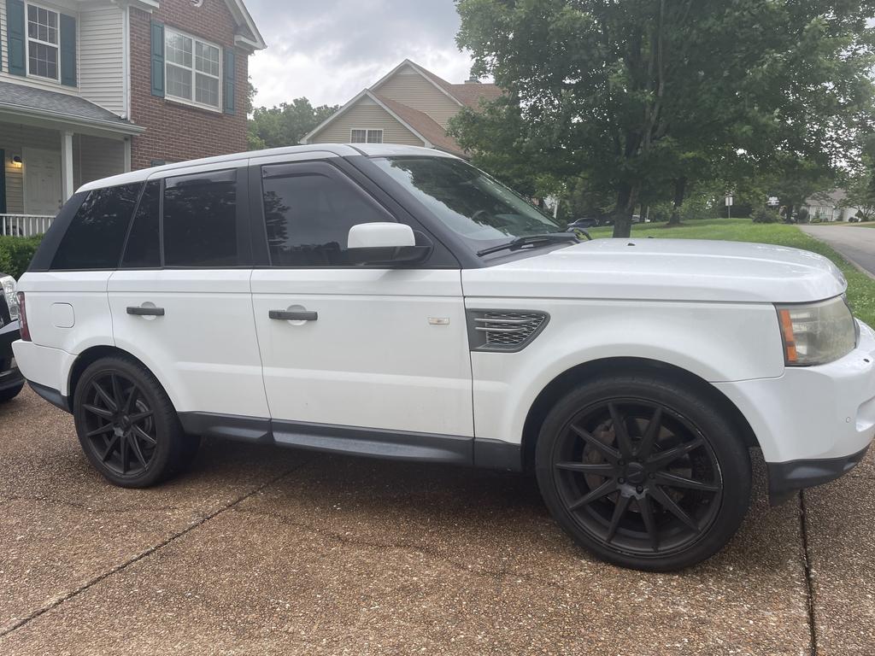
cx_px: 438
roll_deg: -3.8
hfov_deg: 67.3
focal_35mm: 26
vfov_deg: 53.1
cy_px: 328
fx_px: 657
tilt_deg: -9.5
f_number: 1.6
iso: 32
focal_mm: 4.2
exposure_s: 1/569
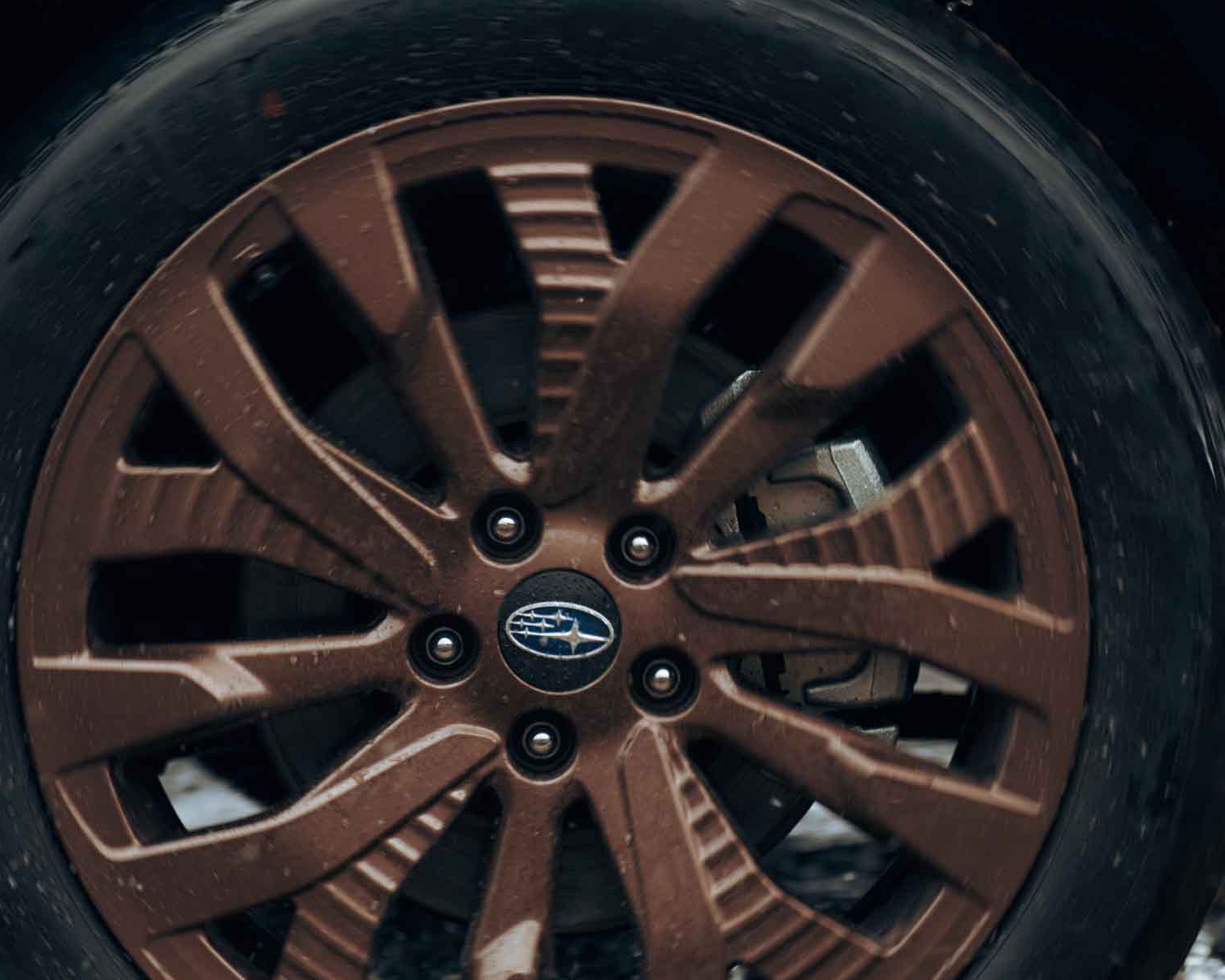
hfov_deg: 17.6
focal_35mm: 109
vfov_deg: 14.1
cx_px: 796
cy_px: 571
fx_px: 3953
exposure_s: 1/320
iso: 200
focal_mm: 50
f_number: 3.2
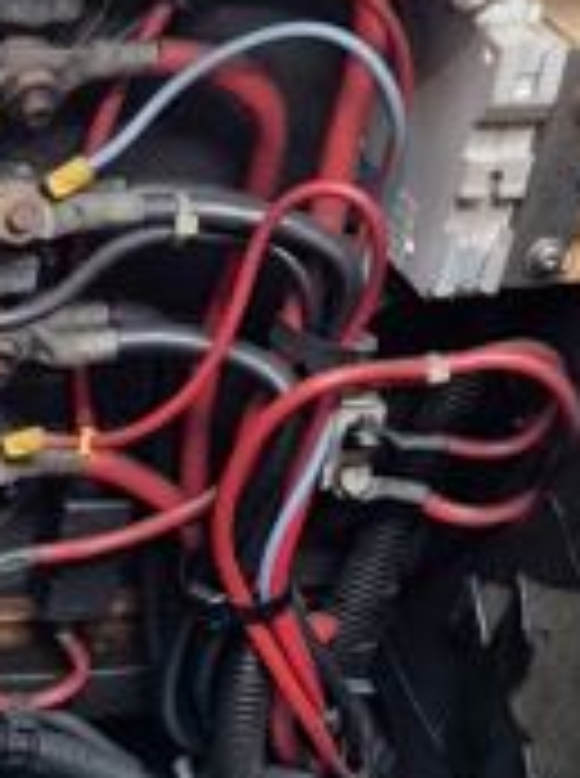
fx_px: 2153
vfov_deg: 19.6
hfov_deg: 14.3
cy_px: 845
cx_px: -315
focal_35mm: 96
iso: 200
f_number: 1.8
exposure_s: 1/100
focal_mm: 5.4
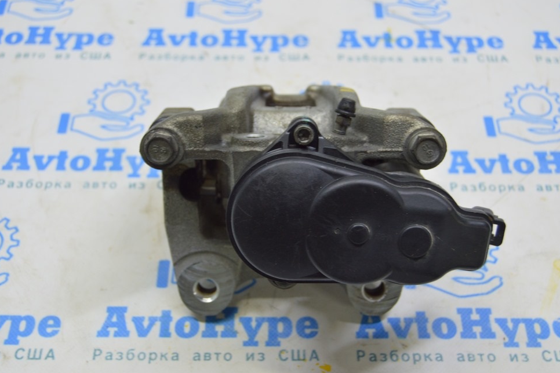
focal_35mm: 54
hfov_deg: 36.9
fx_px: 840
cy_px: 182
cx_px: 271
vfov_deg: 25.1
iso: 400
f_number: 5.6
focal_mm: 34
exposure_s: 1/20
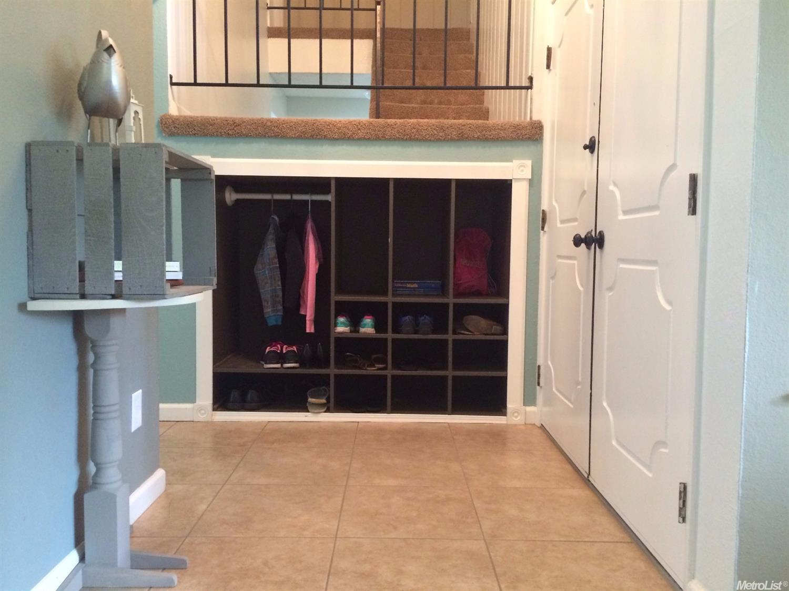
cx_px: 394
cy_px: 296
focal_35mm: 29
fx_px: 661
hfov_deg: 61.7
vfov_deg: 48.2
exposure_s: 1/30
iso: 250
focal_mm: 4.15
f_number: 2.2
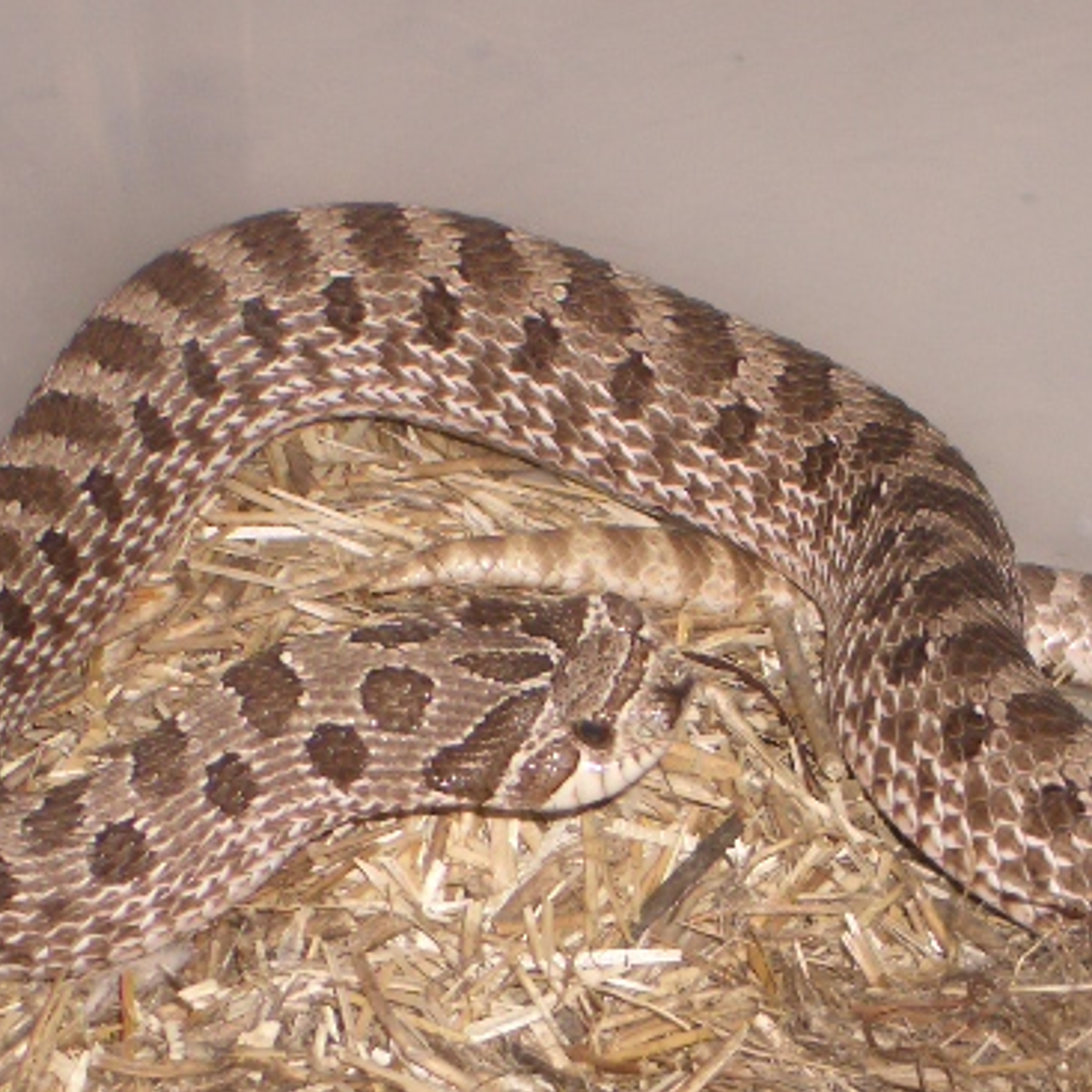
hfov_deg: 10.8
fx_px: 5782
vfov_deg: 10.8
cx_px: 643
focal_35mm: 162
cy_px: 667
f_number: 7.7
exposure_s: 1/40
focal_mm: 17.4
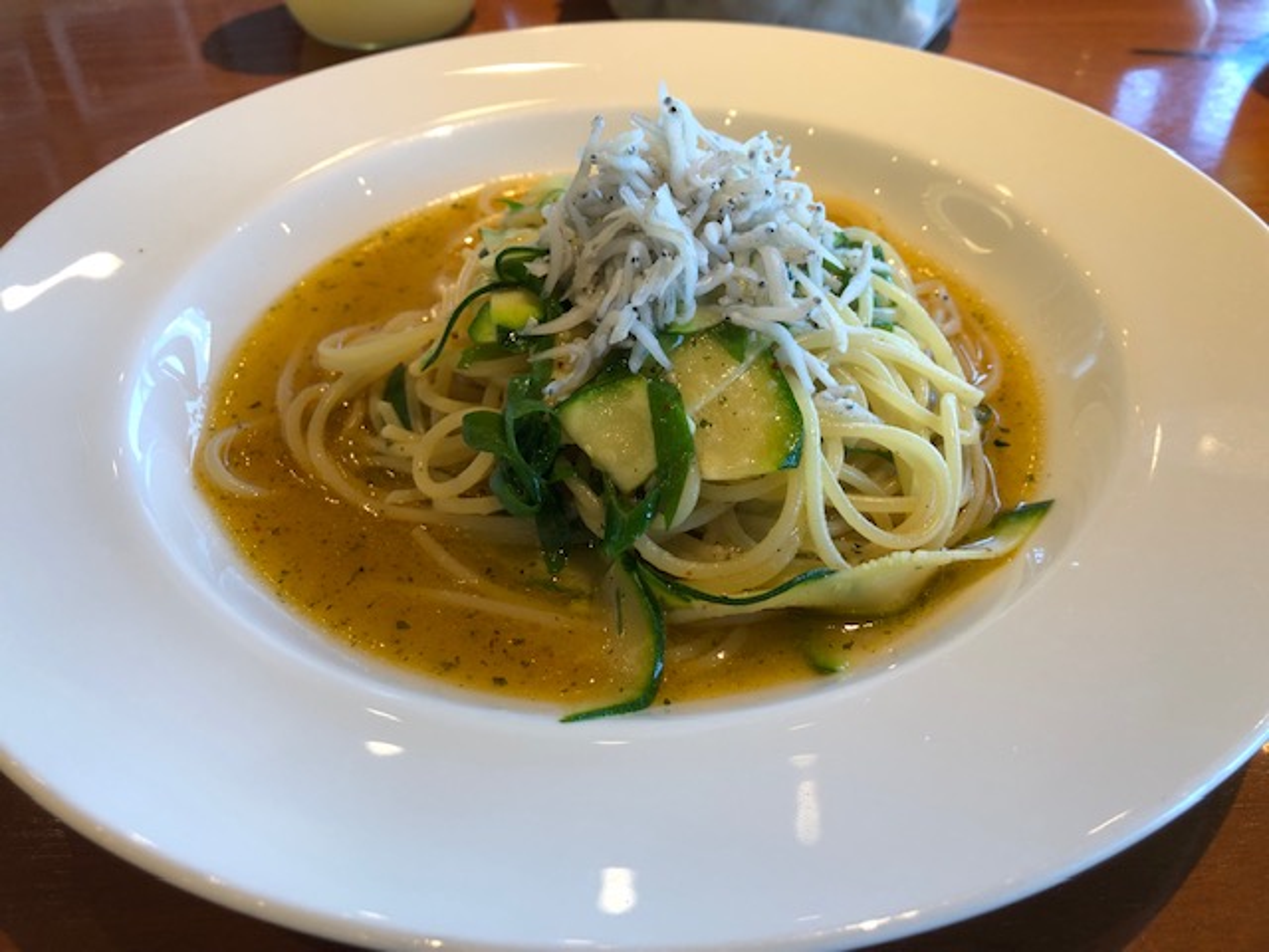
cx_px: 634
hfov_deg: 63.4
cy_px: 476
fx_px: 1026
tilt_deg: -43.1
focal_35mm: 28
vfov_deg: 49.7
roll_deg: +1.0
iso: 25
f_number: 1.8
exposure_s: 1/33
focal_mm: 3.99
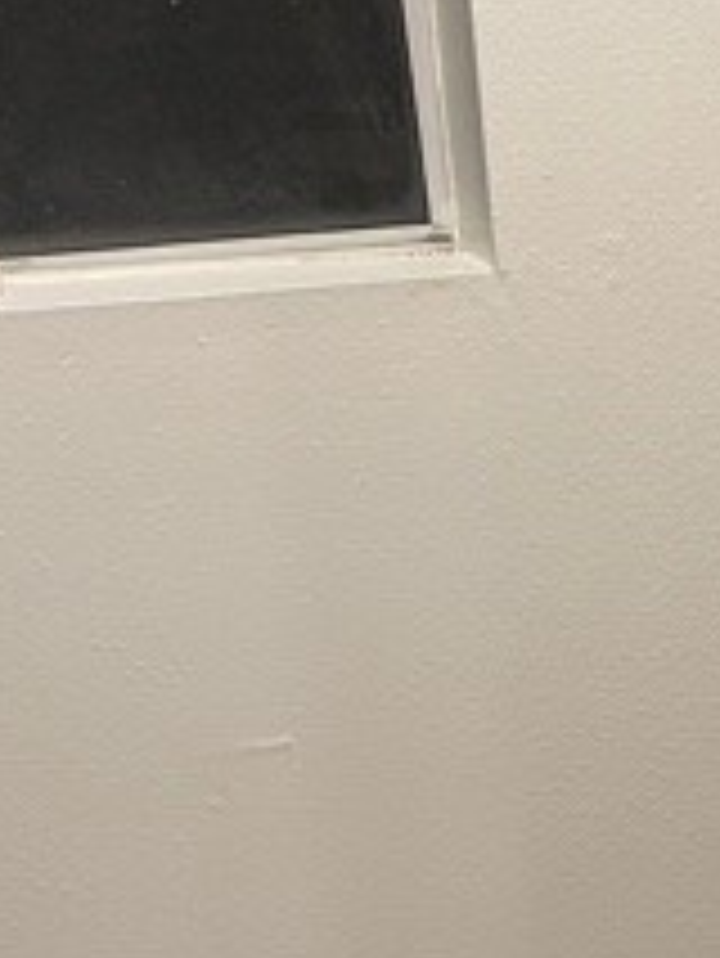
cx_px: 1098
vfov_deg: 24.6
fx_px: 2161
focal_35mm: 78
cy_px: 751
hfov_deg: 17.0
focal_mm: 5.1
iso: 100
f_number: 1.6
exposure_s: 1/60
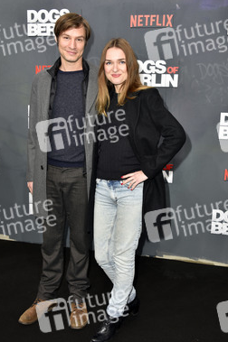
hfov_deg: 35.0
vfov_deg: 50.7
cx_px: 109
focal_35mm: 38
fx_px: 362
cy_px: 176
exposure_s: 1/200
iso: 250
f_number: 5.6
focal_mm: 36
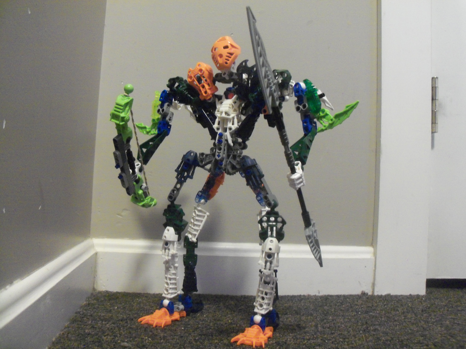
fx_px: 471
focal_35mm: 35
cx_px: 233
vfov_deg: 40.7
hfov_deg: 52.6
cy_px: 174
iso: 400
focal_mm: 6.3
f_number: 3
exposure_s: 1/2.5
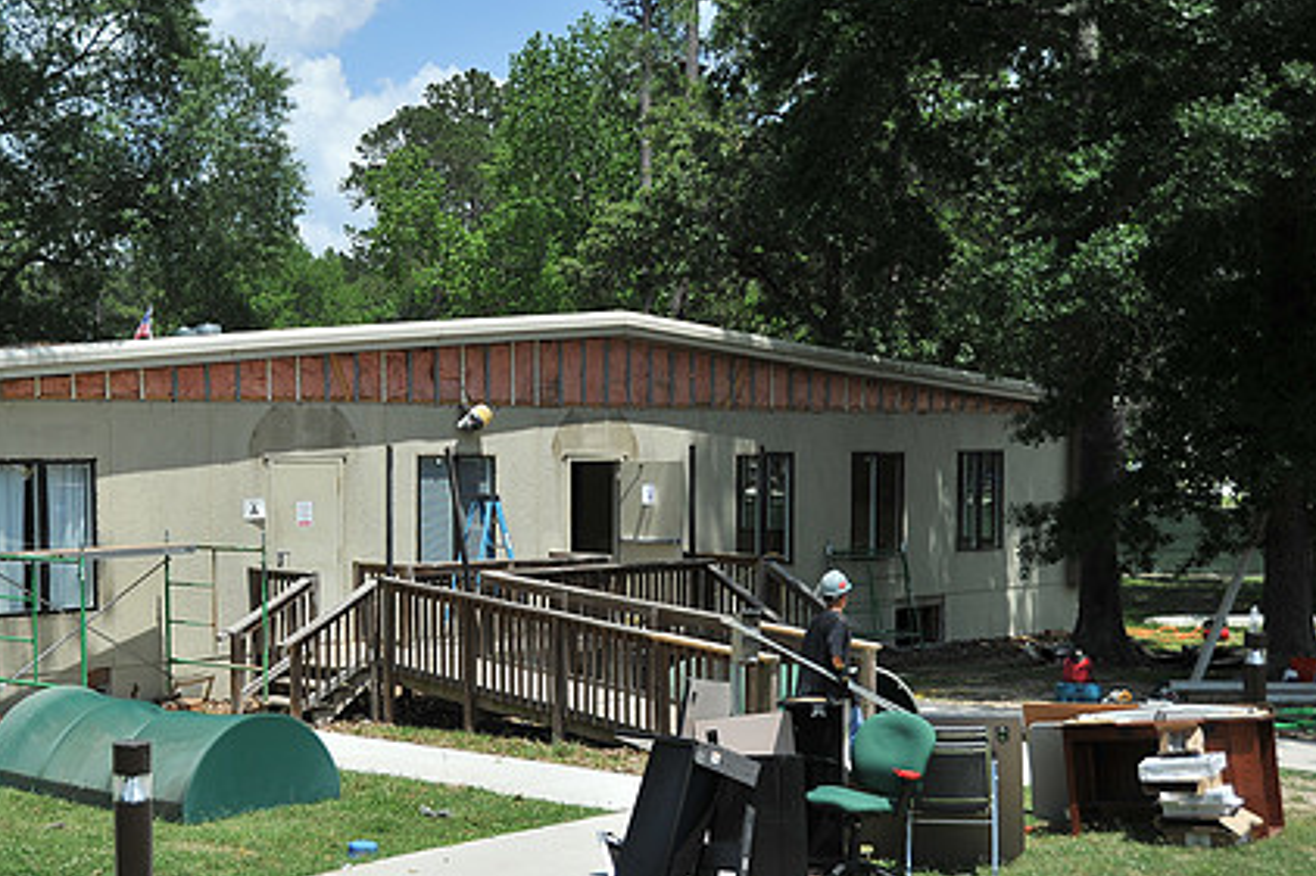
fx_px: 2010
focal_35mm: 55
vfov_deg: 24.6
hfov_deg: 35.9
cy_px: 505
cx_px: 446
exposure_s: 1/1250
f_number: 5.6
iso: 200
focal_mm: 40
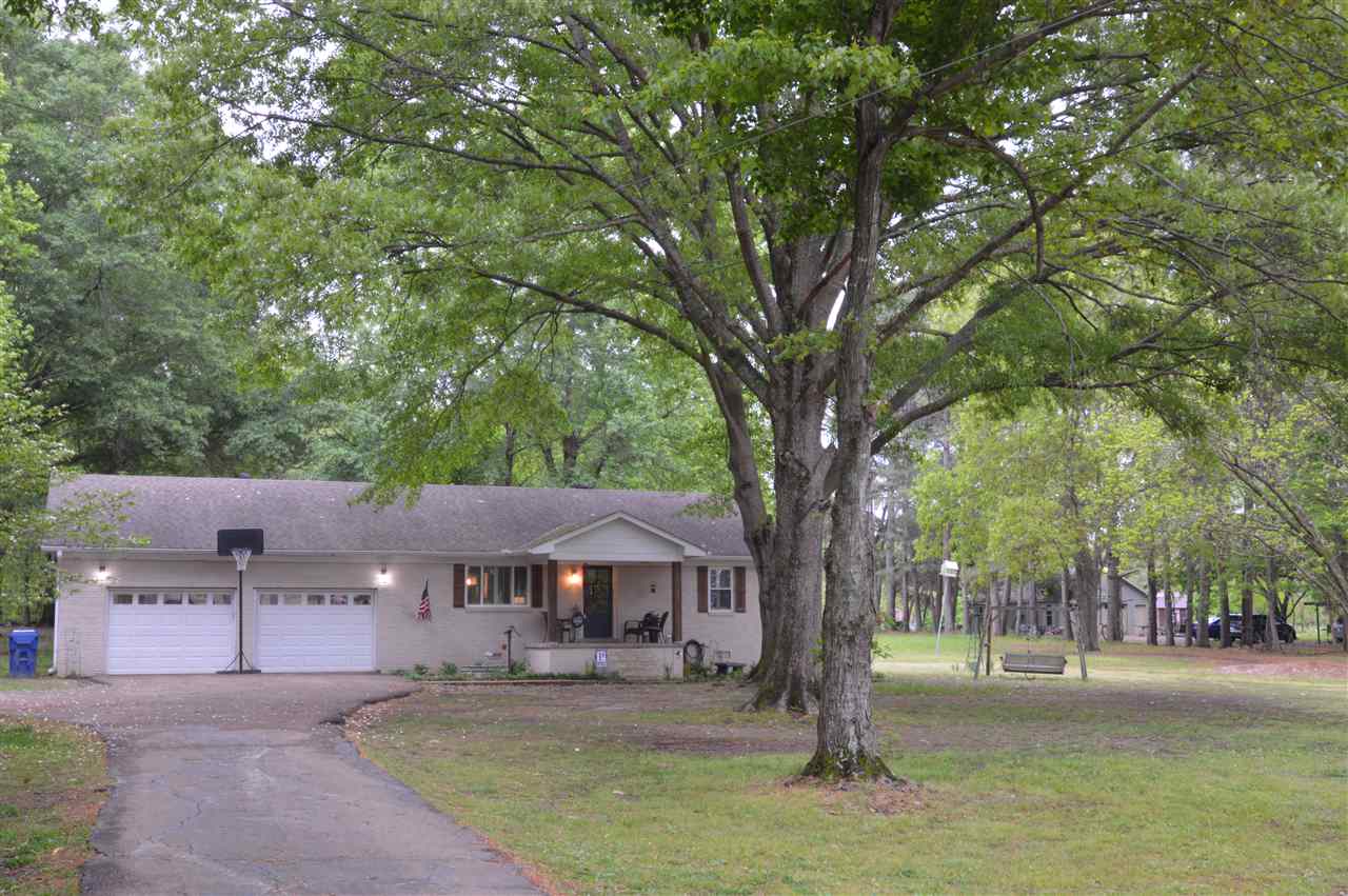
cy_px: 448
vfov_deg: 31.8
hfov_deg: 46.4
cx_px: 674
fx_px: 1571
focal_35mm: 42
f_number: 4
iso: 720
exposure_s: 1/60
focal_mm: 28
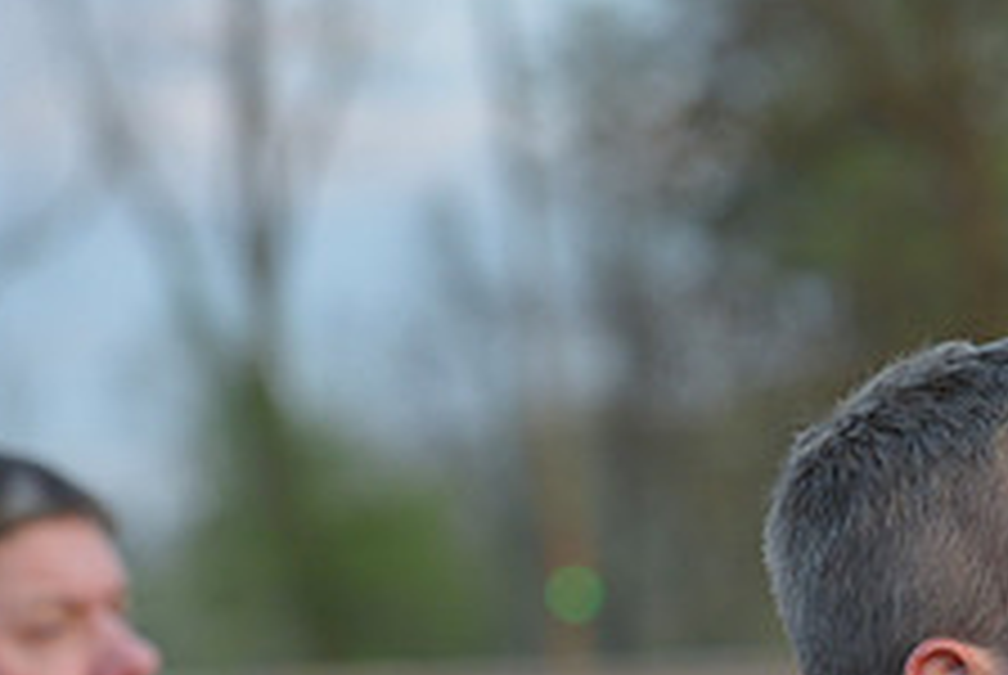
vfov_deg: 4.1
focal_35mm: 336
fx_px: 9420
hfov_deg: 6.1
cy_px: 862
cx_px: 1094
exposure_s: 1/250
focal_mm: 130
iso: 800
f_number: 5
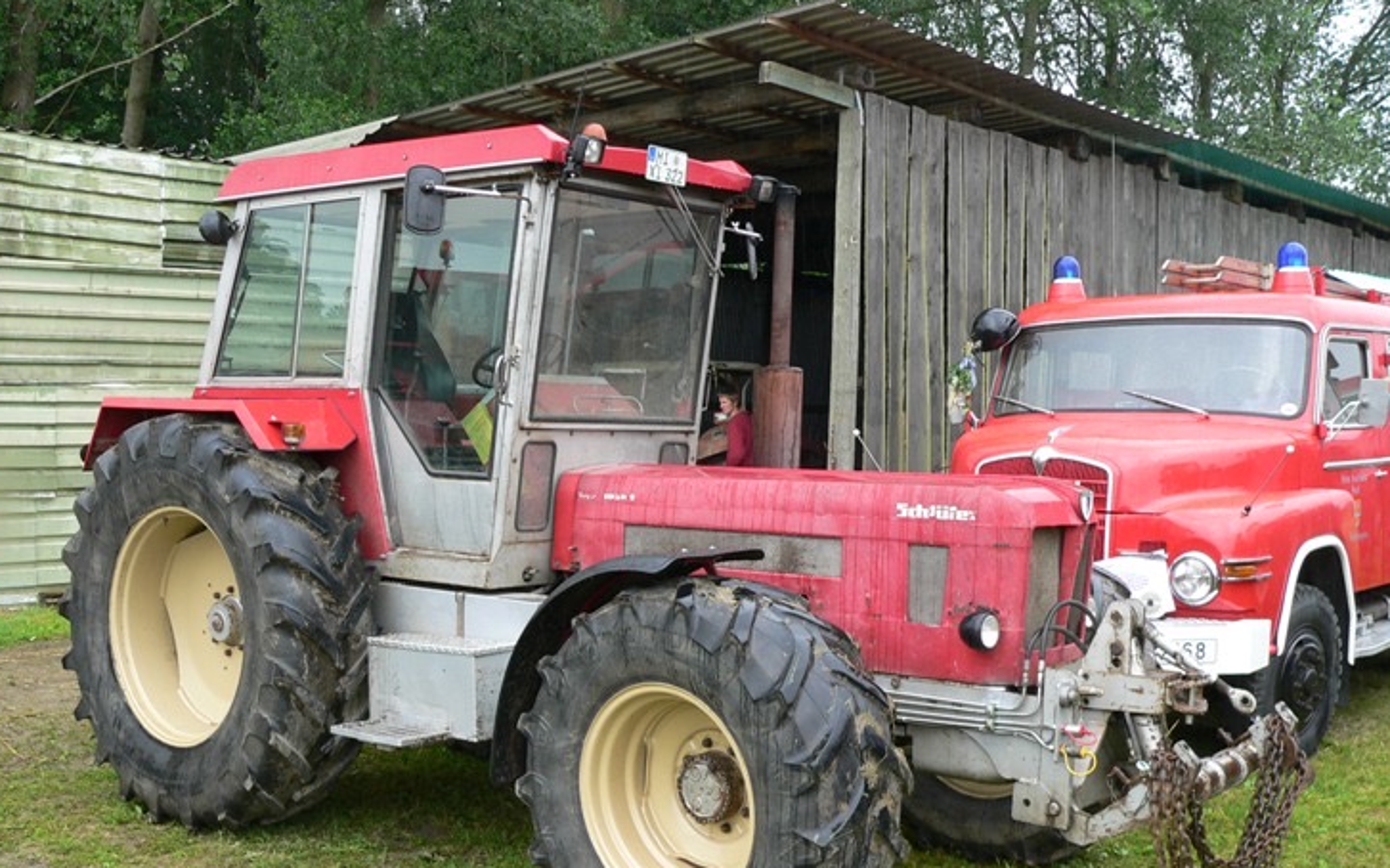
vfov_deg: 30.4
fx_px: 1591
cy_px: 539
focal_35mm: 42
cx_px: 677
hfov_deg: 47.2
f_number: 2.8
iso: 80
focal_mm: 6
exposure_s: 1/100
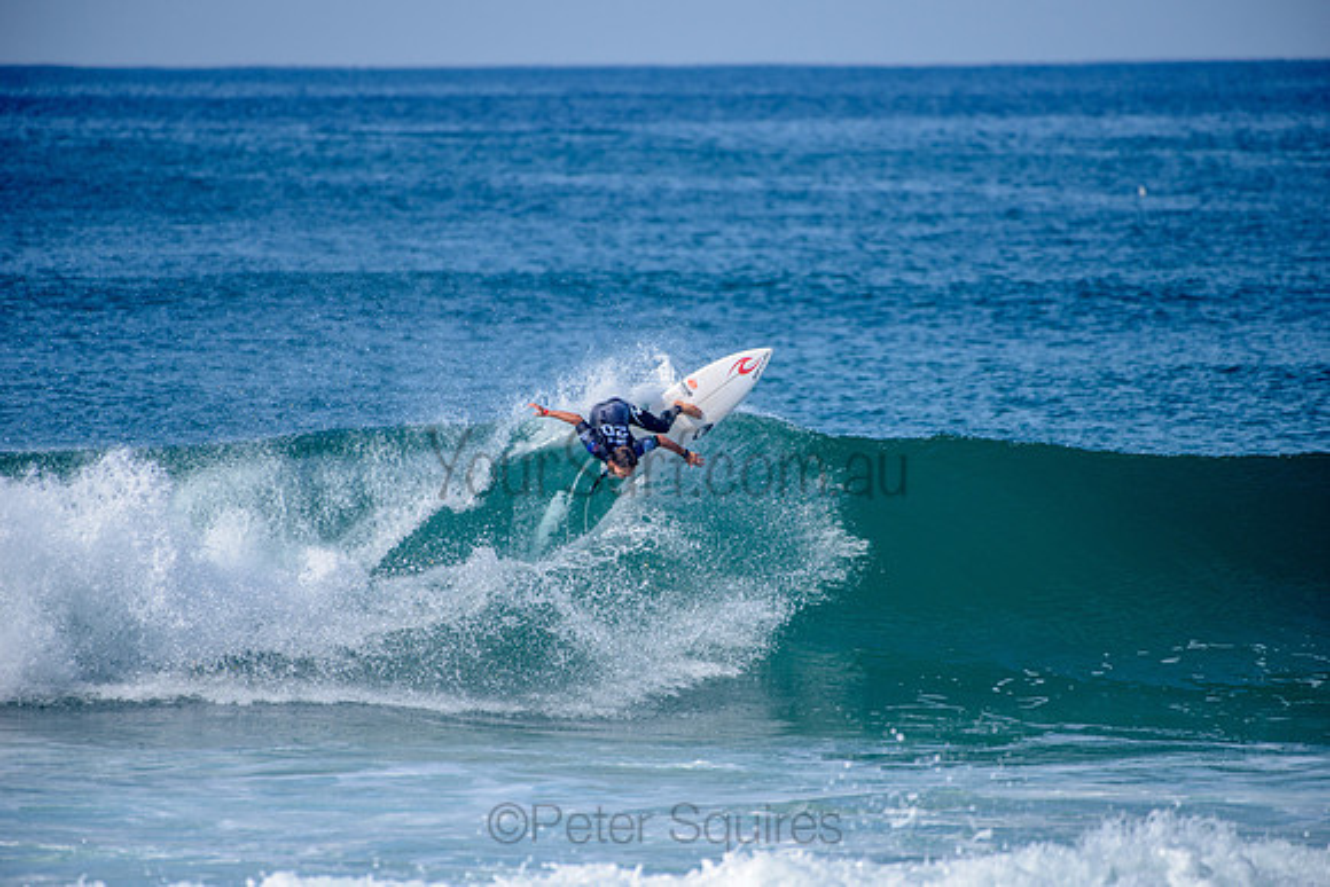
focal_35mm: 500
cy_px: 444
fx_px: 18476
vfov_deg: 2.8
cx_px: 665
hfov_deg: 4.1
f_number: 5.6
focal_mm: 500
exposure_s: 1/2000
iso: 160
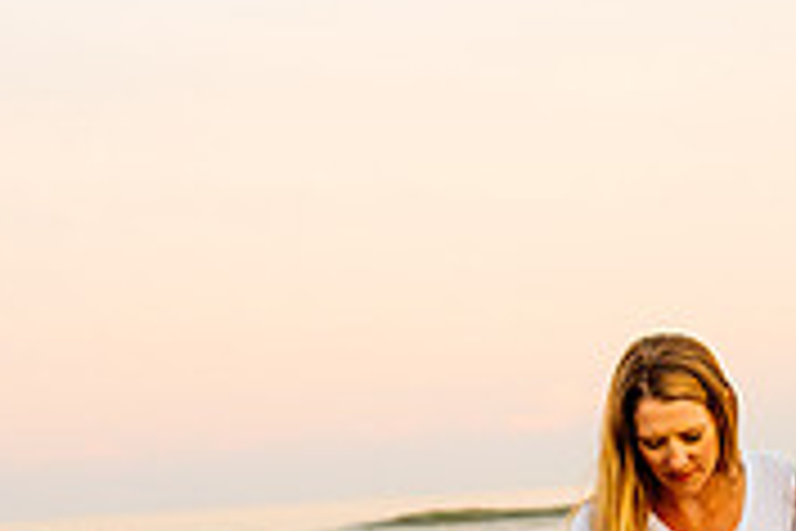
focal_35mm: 115
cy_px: 421
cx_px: 670
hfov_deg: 17.6
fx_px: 2543
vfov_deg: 11.9
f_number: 2.8
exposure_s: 1/500
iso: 250
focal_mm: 35
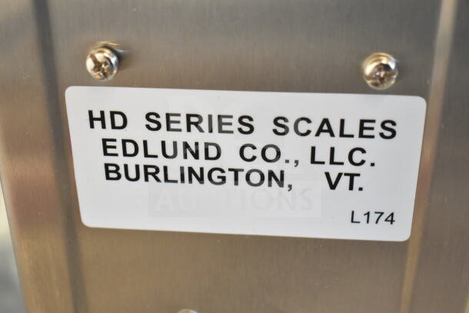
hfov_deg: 36.9
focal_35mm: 54
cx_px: 234
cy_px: 156
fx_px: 704
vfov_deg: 25.1
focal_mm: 36
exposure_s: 1/60
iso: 2000
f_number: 4.8
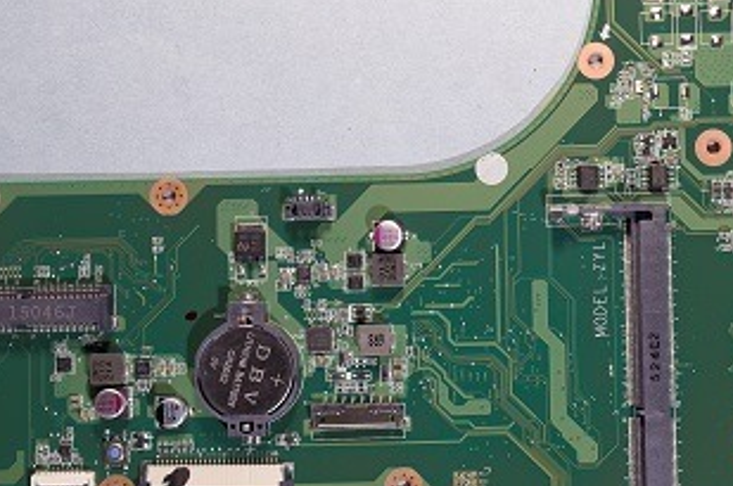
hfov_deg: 25.0
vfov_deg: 17.0
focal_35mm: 80
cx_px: 576
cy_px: 230
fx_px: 1626
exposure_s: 1/5
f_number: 8
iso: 100
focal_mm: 22
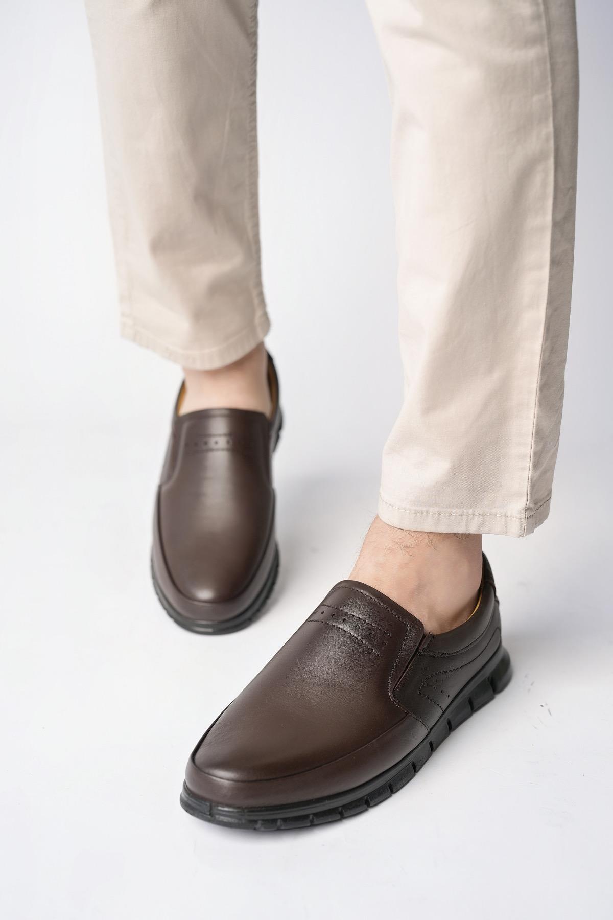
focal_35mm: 50
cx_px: 306
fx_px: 1277
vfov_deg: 39.6
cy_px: 460
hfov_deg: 27.0
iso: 250
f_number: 4
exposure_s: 1/320
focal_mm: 50
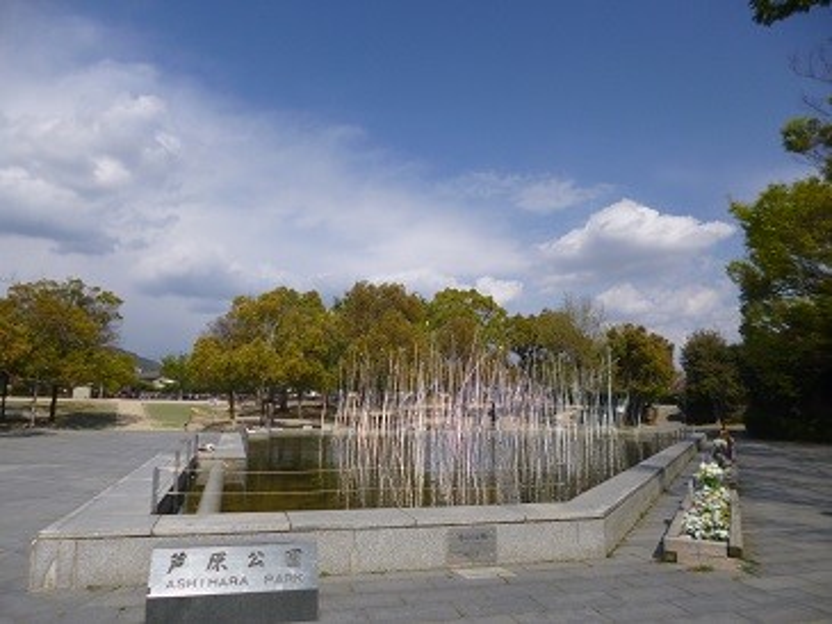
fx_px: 577
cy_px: 312
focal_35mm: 24
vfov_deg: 56.8
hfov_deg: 71.6
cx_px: 416
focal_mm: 4.3
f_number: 9
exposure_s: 1/250
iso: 100
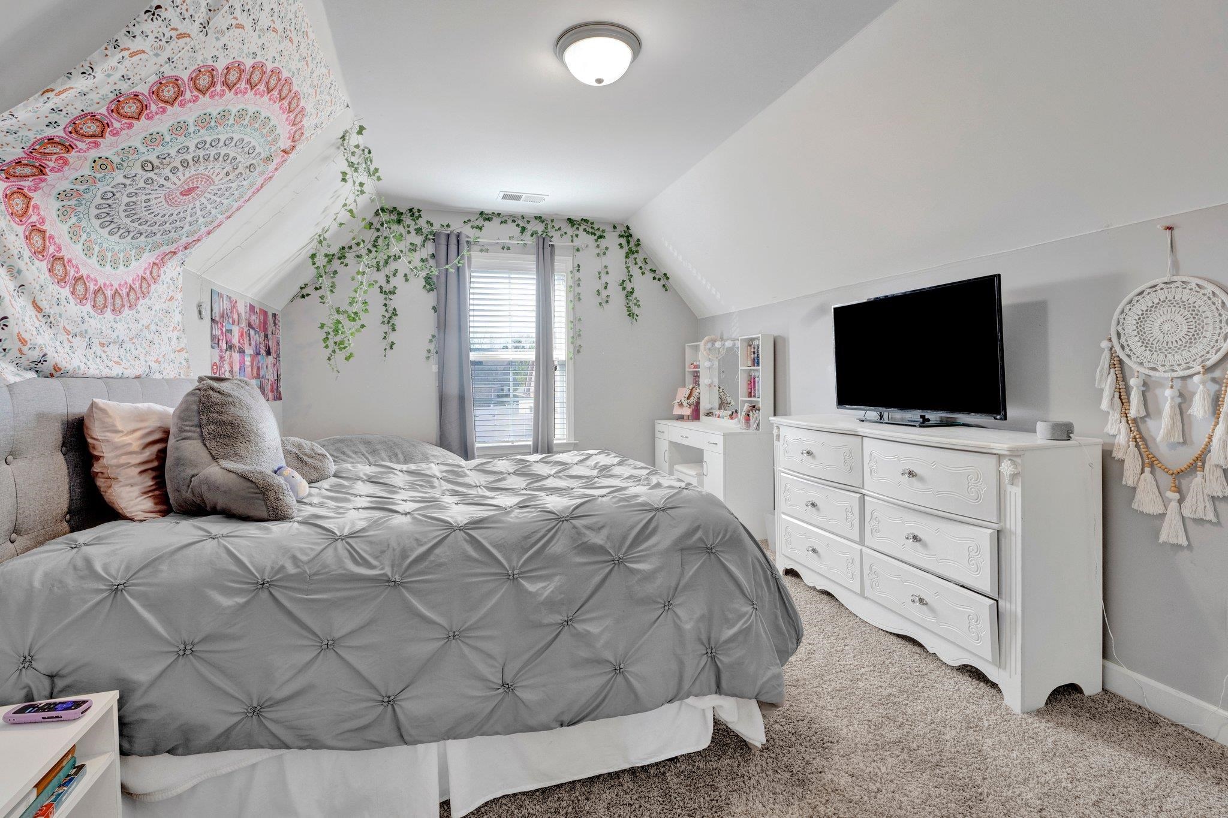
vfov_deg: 75.5
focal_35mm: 16
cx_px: 614
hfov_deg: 98.5
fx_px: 529
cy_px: 409
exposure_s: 1/40
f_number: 8
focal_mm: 15.5
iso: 1000
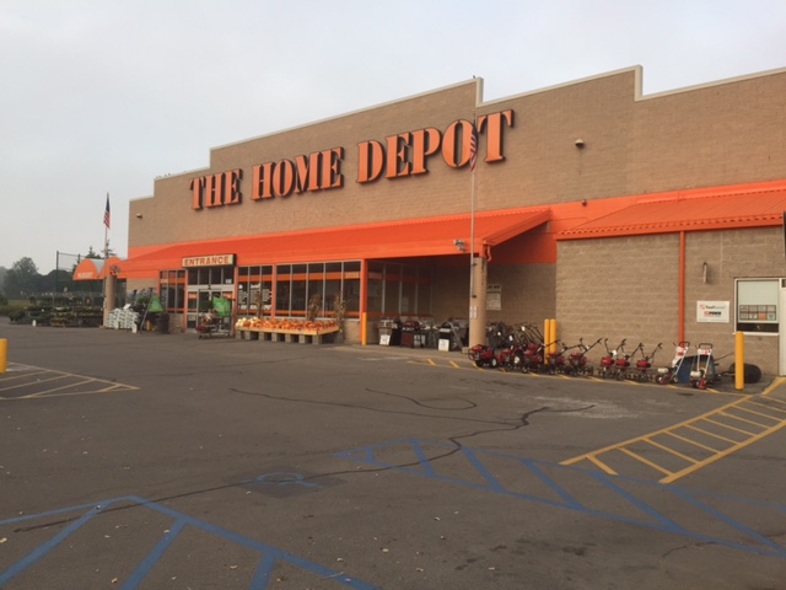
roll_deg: -1.9
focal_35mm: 29
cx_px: 393
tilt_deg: +2.2
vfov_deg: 48.2
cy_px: 295
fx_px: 658
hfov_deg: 61.7
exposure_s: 1/215
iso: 32
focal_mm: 4.15
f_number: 2.2
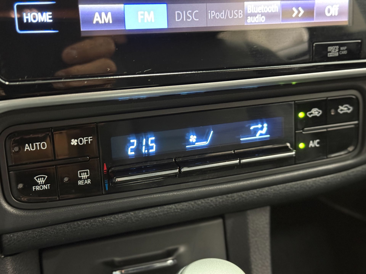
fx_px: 508
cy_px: 137
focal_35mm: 48
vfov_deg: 30.3
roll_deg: -4.0
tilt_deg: -24.5
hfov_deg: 39.7
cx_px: 183
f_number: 1.78
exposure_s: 1/20
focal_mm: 6.76
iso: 800
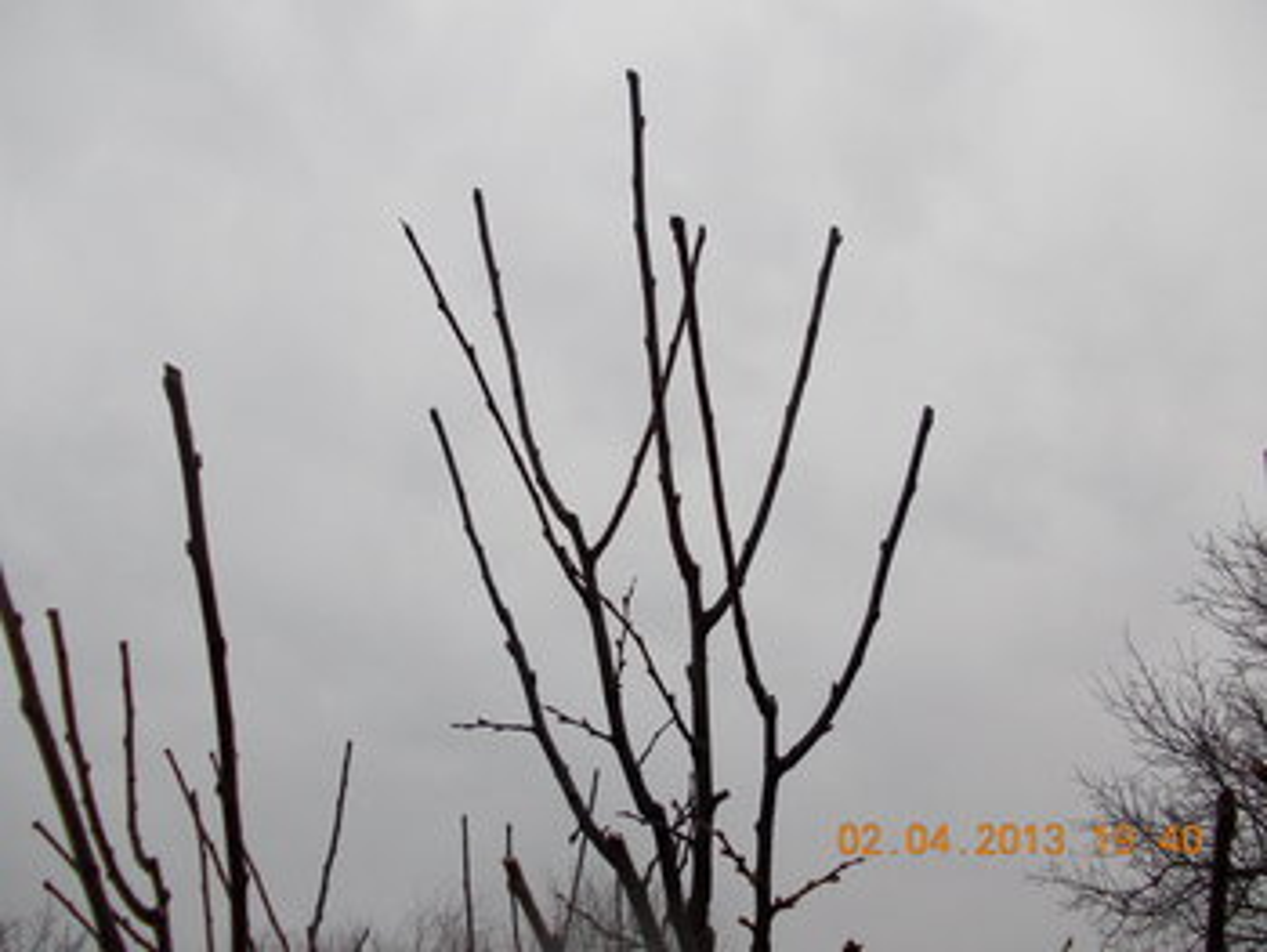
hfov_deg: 63.4
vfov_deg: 49.8
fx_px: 1026
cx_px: 634
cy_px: 476
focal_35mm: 28
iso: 100
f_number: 2.7
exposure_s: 1/25
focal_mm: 4
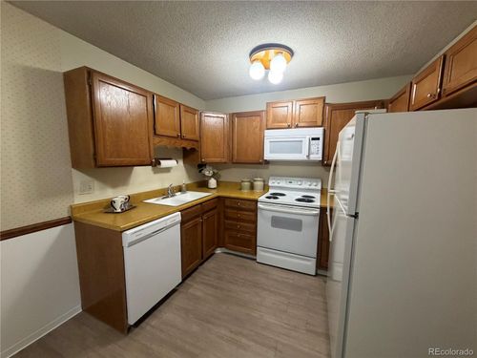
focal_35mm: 14
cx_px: 238
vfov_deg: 85.7
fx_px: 193
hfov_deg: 102.1
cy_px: 179
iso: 320
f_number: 2.2
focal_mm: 2.22
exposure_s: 1/60
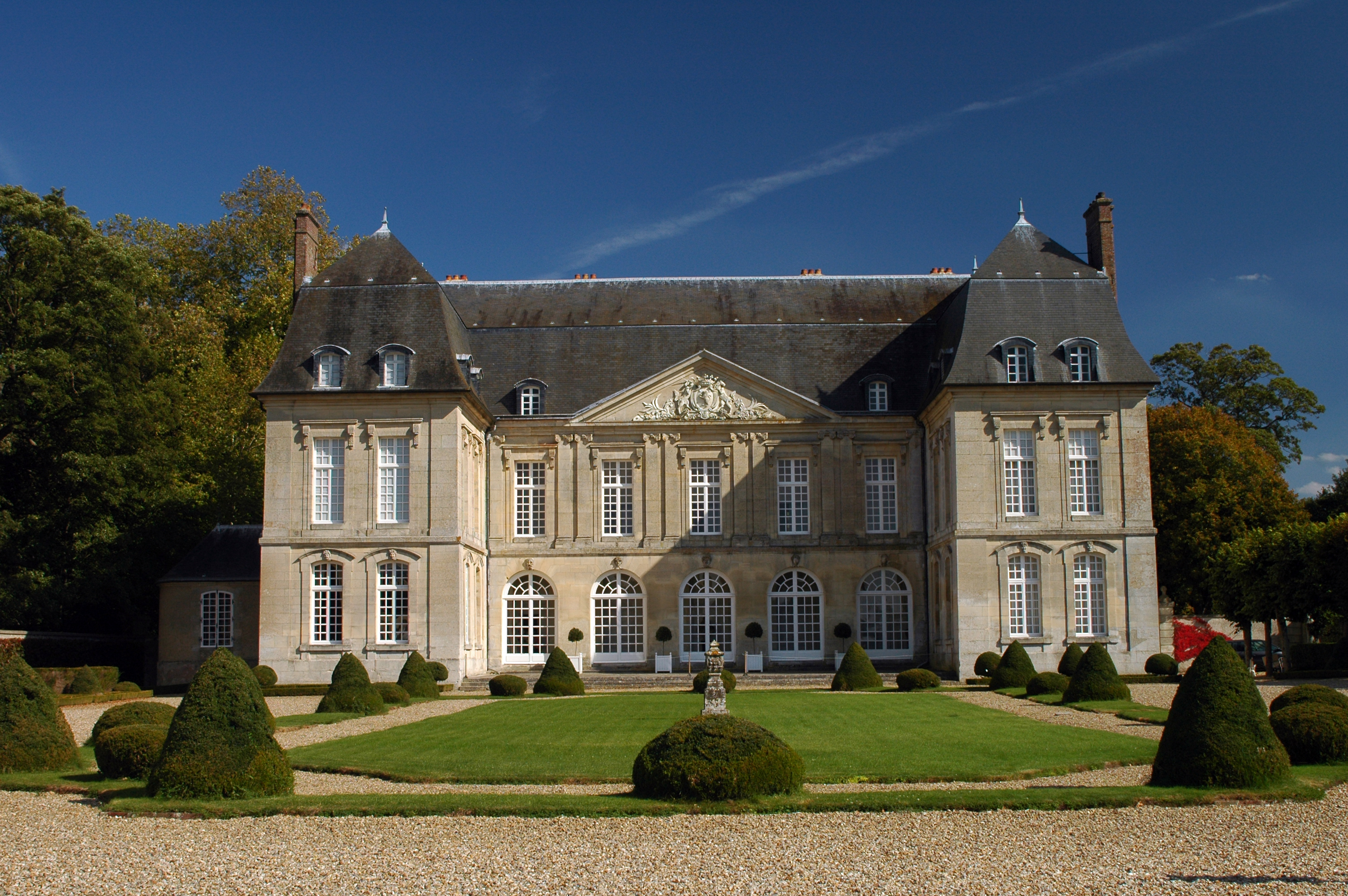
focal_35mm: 42
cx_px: 674
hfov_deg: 46.4
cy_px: 448
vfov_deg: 31.8
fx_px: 1571
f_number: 7.1
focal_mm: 28
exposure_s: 1/200
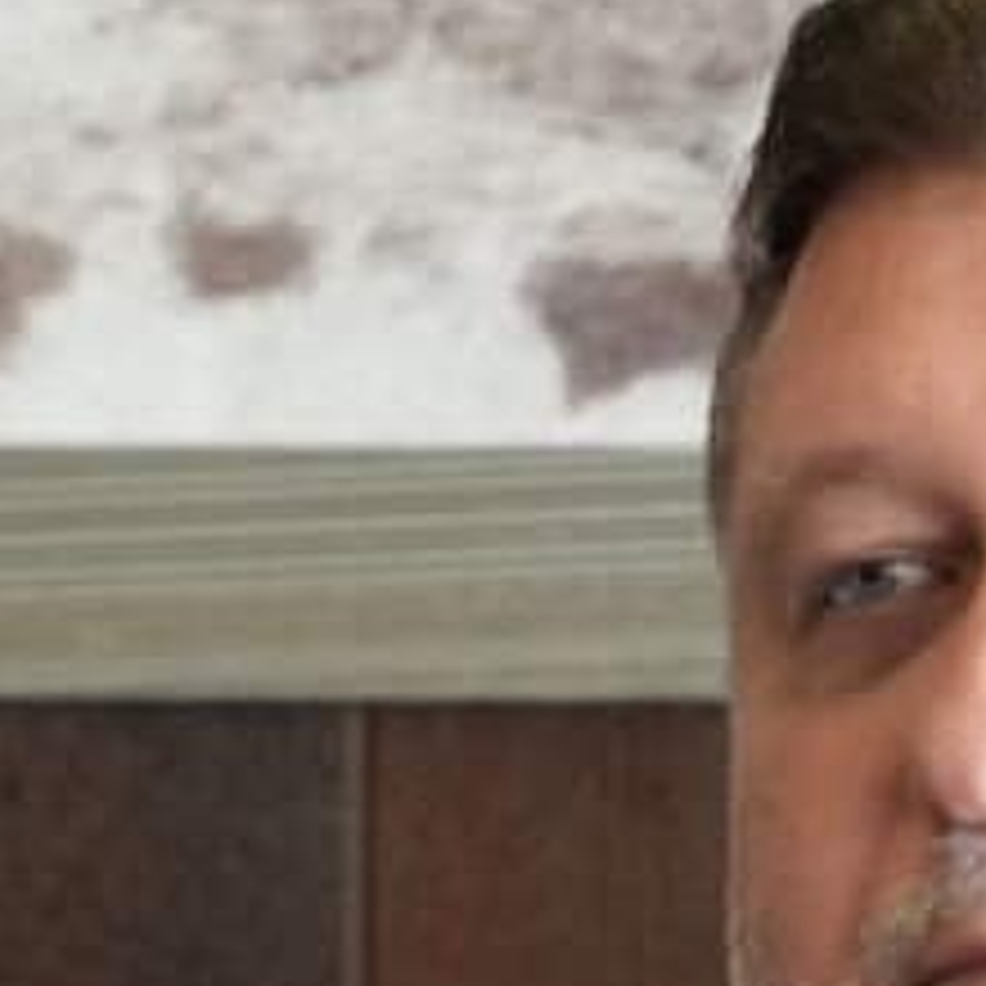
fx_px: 12278
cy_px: 934
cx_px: -113
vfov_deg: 4.6
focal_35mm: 381
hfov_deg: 4.6
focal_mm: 96
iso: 2000
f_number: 8
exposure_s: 1/100
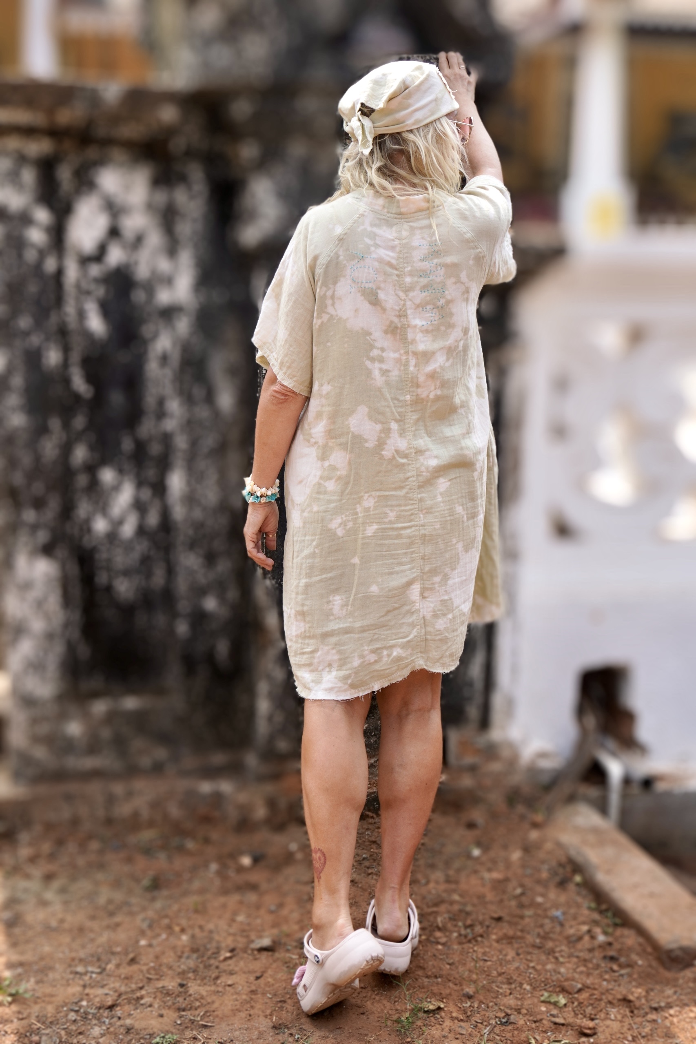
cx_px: 348
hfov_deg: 33.0
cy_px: 522
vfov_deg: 47.9
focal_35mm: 40
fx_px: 1175
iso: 100
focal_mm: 27
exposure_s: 1/320
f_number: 5
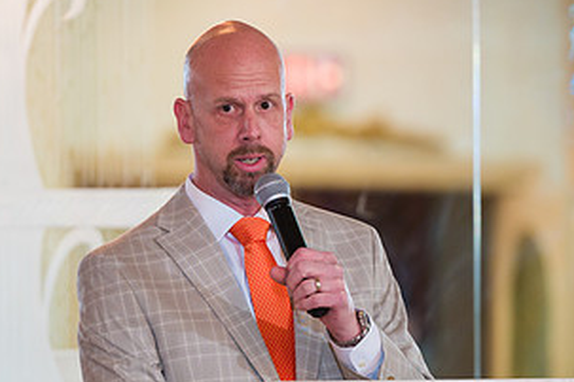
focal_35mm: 410
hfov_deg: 5.0
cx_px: 273
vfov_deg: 3.4
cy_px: 248
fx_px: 6537
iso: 1250
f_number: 3.2
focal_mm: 200
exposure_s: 1/200
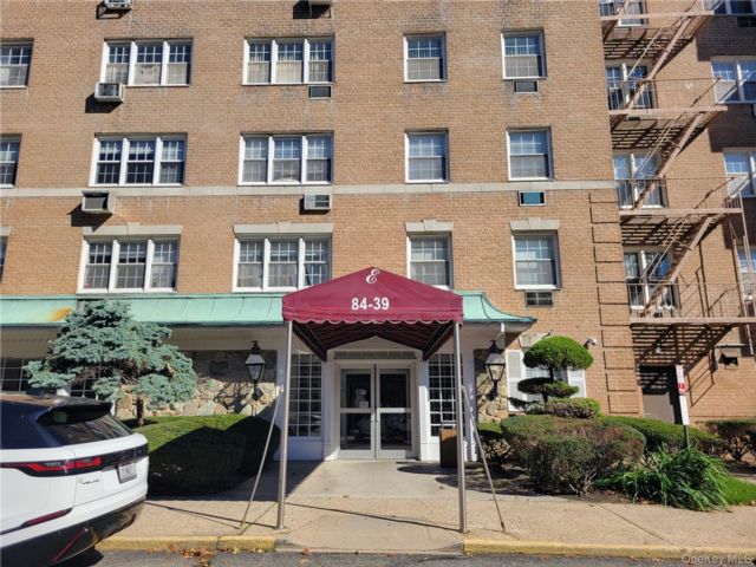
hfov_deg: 67.3
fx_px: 568
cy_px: 284
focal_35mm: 26
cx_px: 378
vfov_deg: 53.1
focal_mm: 5.4
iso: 40
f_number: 1.8
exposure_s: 1/2038
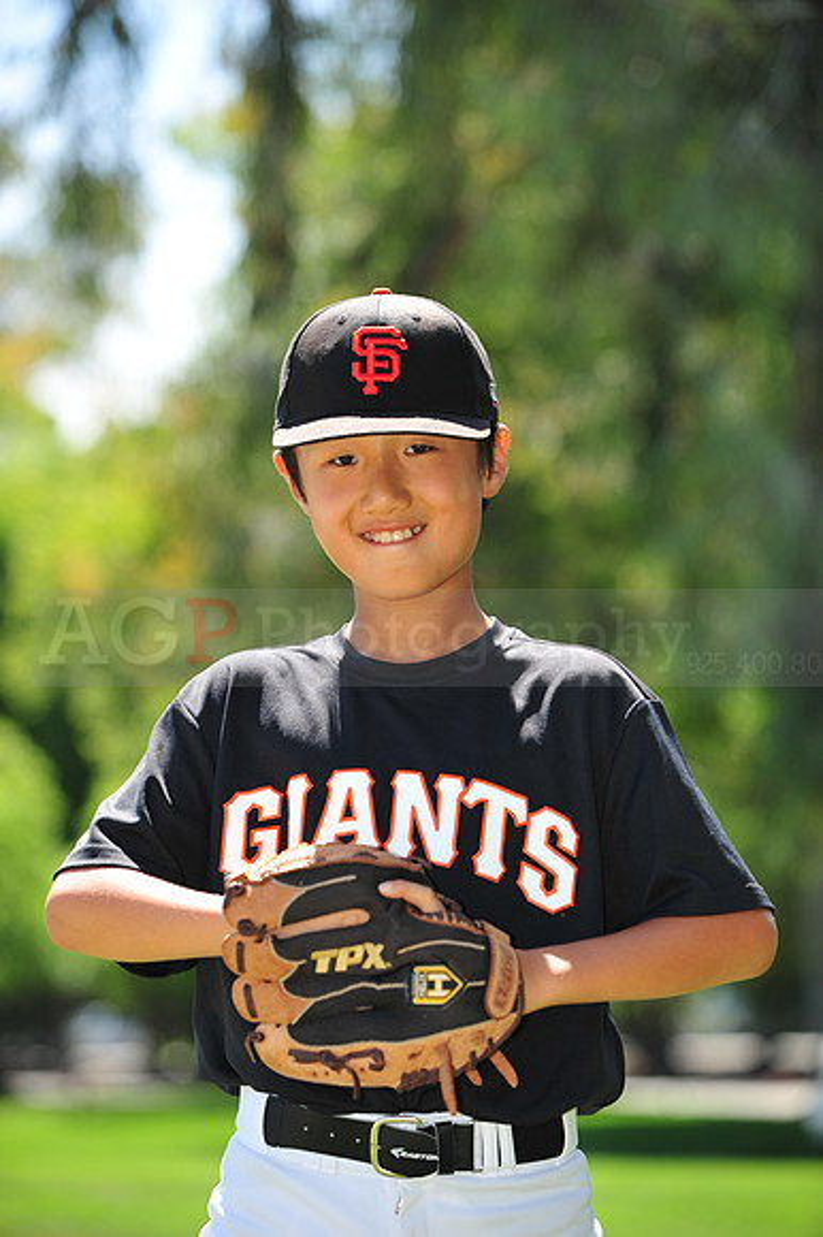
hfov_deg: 10.5
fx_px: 4463
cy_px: 618
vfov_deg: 15.8
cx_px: 412
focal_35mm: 130
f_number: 4.5
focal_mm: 130
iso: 200
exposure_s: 1/640
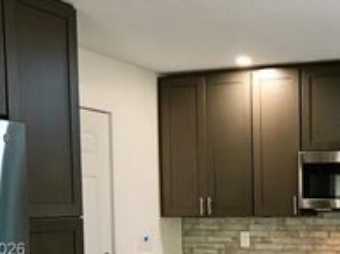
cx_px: 366
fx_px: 618
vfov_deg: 22.4
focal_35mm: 63
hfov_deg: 28.2
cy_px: 251
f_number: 3.5
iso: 400
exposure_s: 1/60
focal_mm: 20
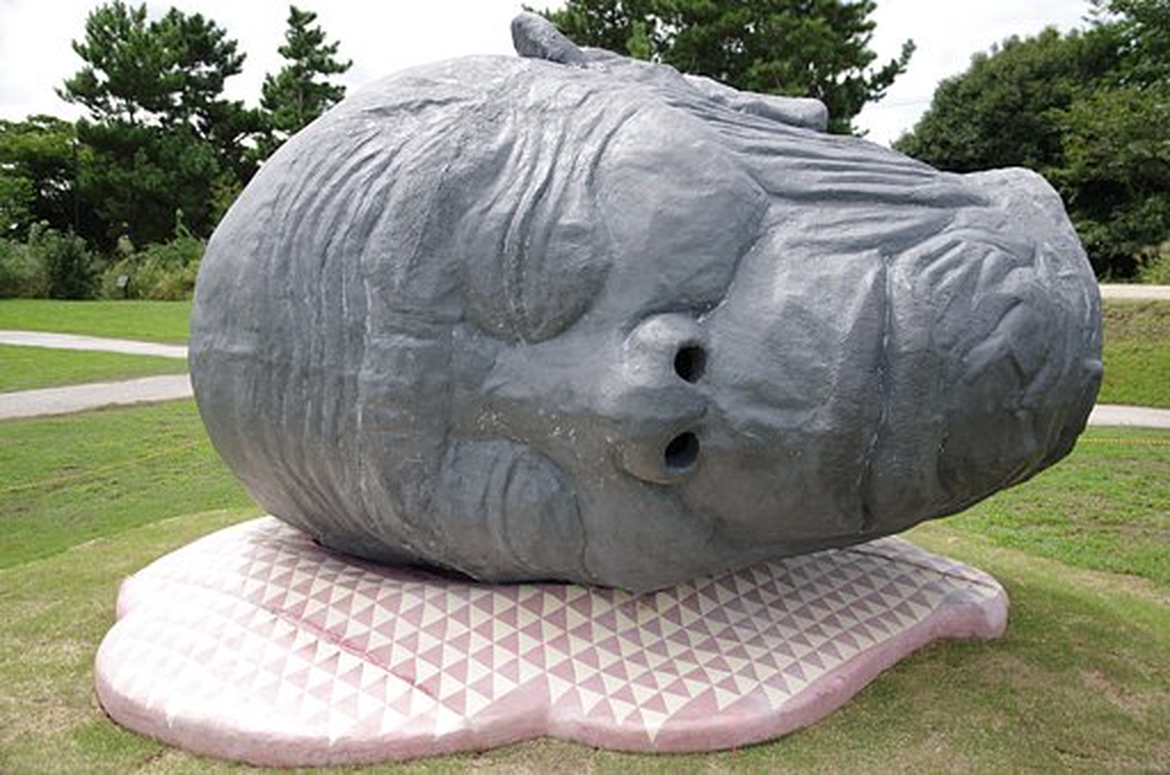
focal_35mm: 39
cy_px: 388
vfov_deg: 34.1
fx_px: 1265
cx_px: 585
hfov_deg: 49.6
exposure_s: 1/640
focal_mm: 26
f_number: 3.5
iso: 100
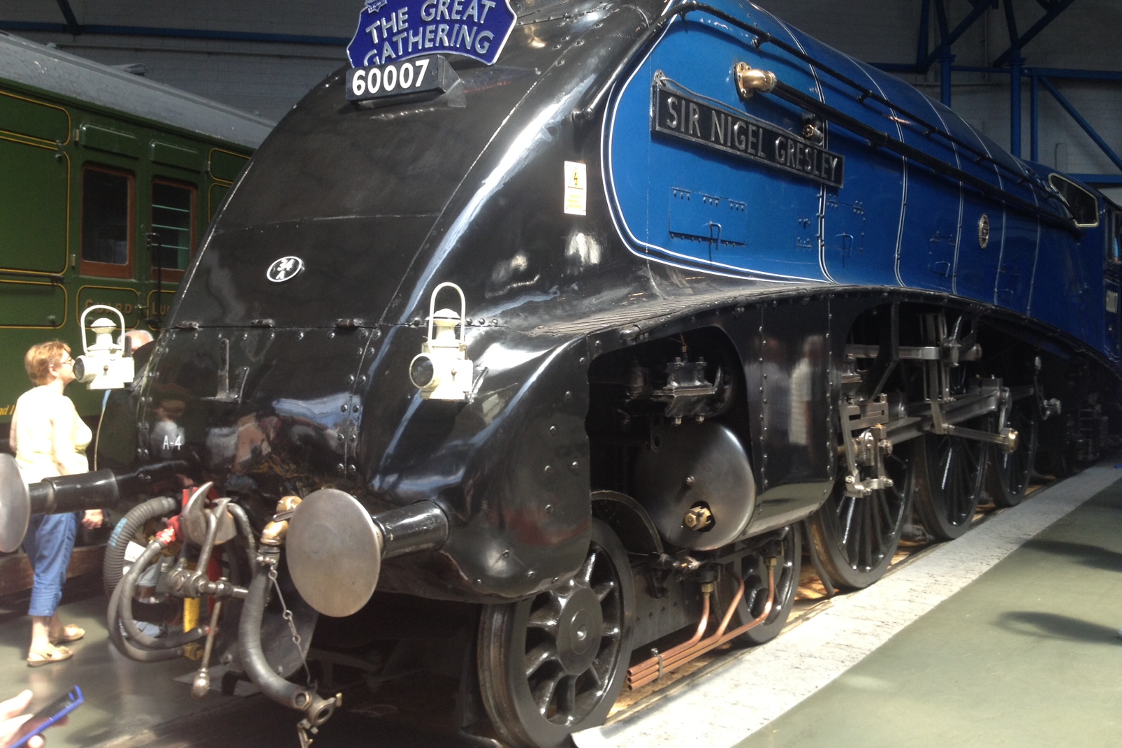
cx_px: 561
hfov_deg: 51.9
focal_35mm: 37
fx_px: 1153
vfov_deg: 35.9
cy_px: 328
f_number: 2.4
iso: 64
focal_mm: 4.28
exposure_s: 1/50
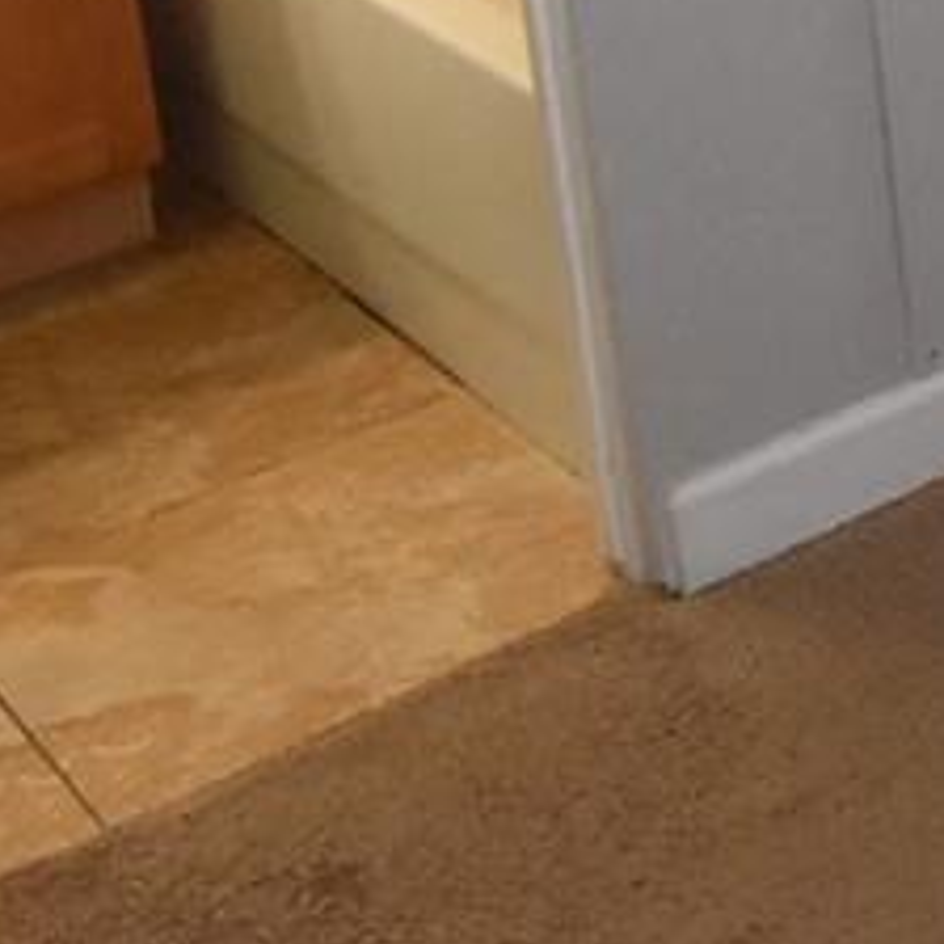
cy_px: -508
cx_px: 1875
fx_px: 2808
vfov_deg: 17.1
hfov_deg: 15.4
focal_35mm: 91
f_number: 8
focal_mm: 10
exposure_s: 1/125
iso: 1600
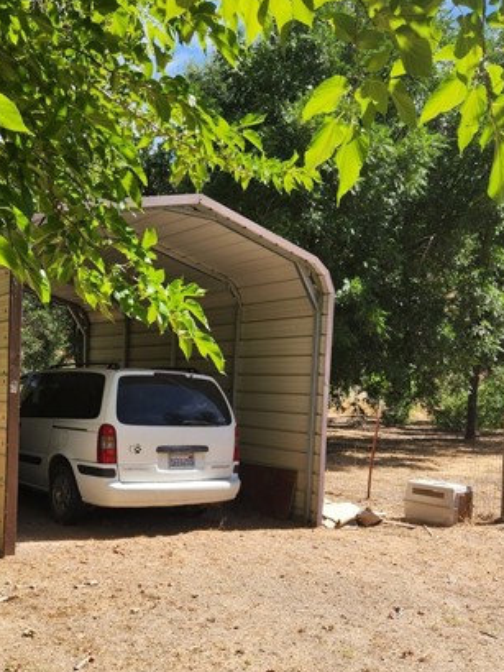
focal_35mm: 36
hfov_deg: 39.3
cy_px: 417
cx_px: 179
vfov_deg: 50.9
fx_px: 699
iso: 20
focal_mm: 5.4
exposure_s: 1/1117
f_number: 1.8
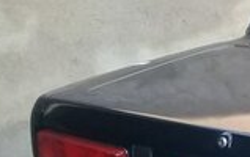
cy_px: 134
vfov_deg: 9.6
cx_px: 483
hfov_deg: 13.4
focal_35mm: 136
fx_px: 928
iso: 50
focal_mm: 3.3
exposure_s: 1/122
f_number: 2.2
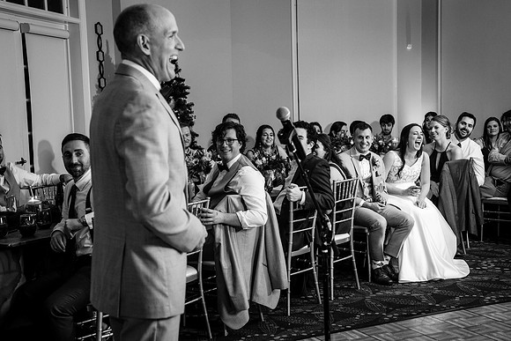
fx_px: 726
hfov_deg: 38.8
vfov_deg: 26.4
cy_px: 164
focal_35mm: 51
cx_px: 246
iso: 2000
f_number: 5
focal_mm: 48
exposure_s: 1/200
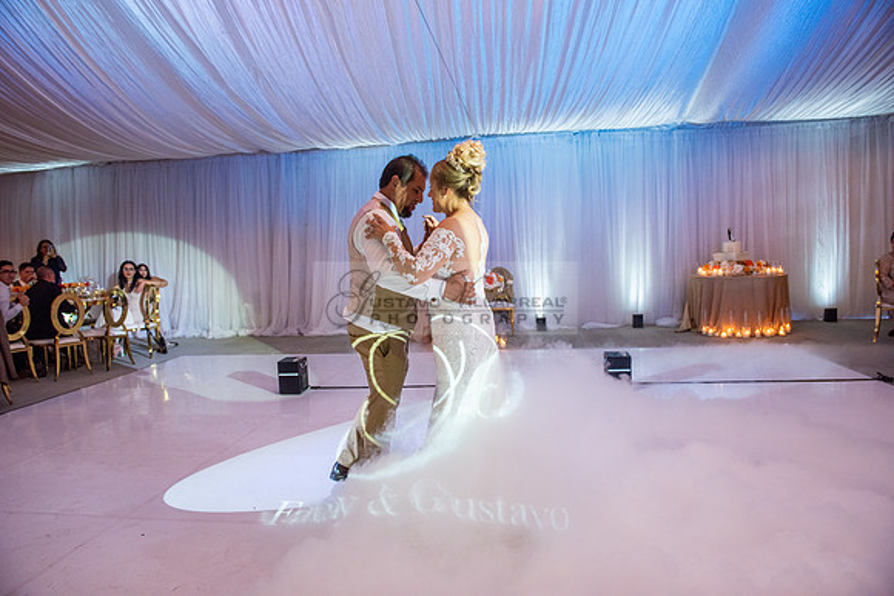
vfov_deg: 53.2
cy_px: 298
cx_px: 447
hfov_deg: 73.7
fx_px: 596
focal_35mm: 24
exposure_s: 1/125
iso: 1000
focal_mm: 24
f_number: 5
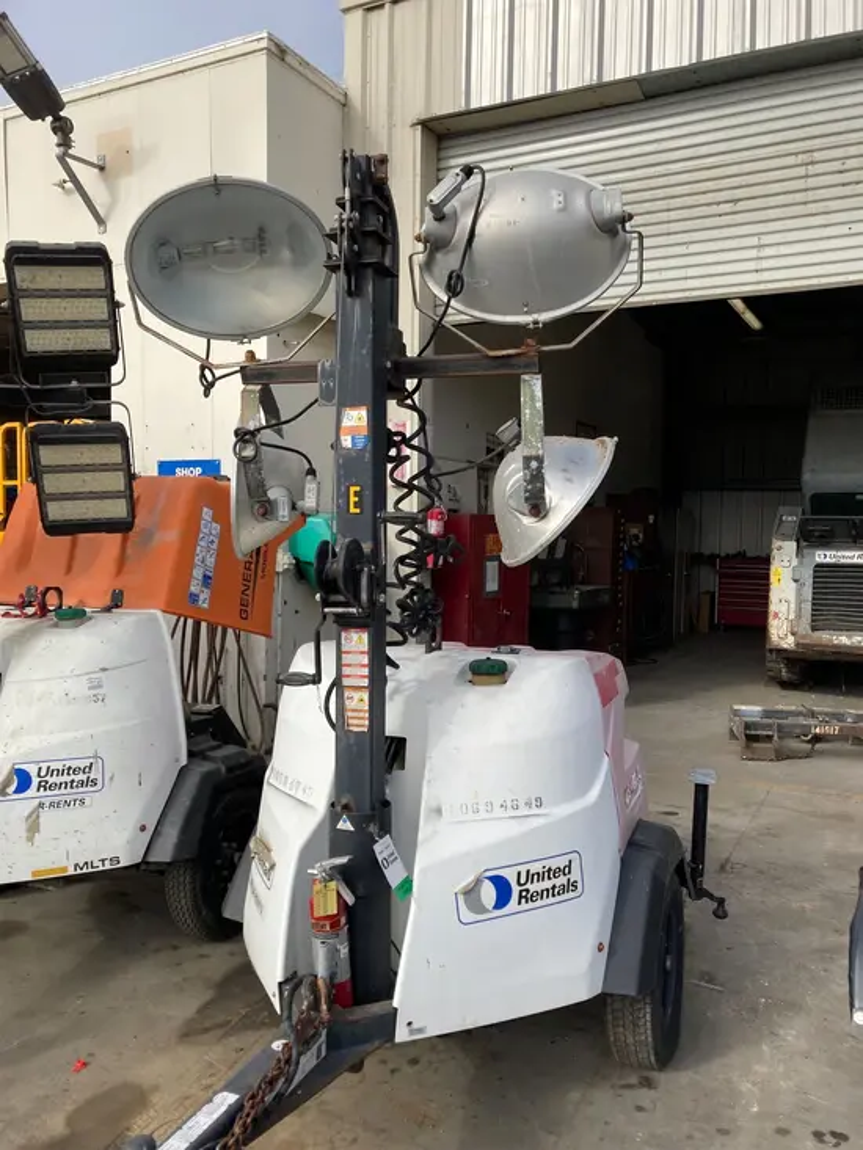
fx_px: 930
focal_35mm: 28
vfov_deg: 63.4
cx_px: 432
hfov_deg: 49.8
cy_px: 575
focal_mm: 3.99
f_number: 1.8
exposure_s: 1/1517
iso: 20
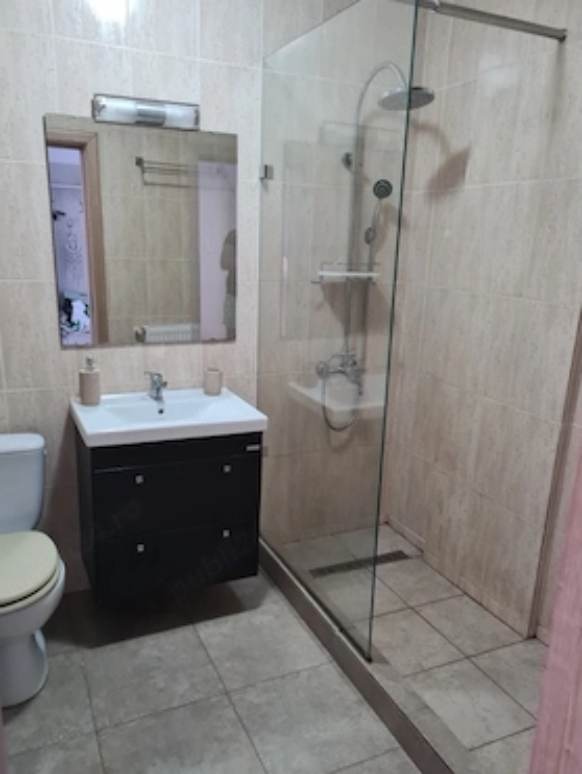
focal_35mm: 28
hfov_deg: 49.8
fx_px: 627
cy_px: 413
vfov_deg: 63.3
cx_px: 277
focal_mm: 5.4
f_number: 1.8
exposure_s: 1/50
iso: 800
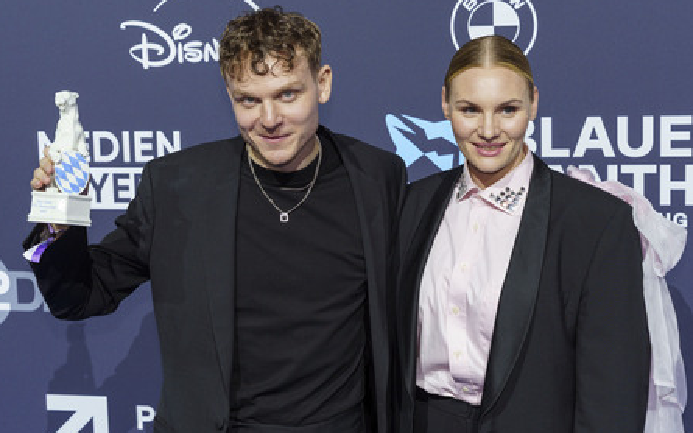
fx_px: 1171
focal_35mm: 62
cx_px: 343
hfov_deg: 33.0
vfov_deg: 20.9
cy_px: 213
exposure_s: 1/250
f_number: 4.5
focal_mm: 60
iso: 1250
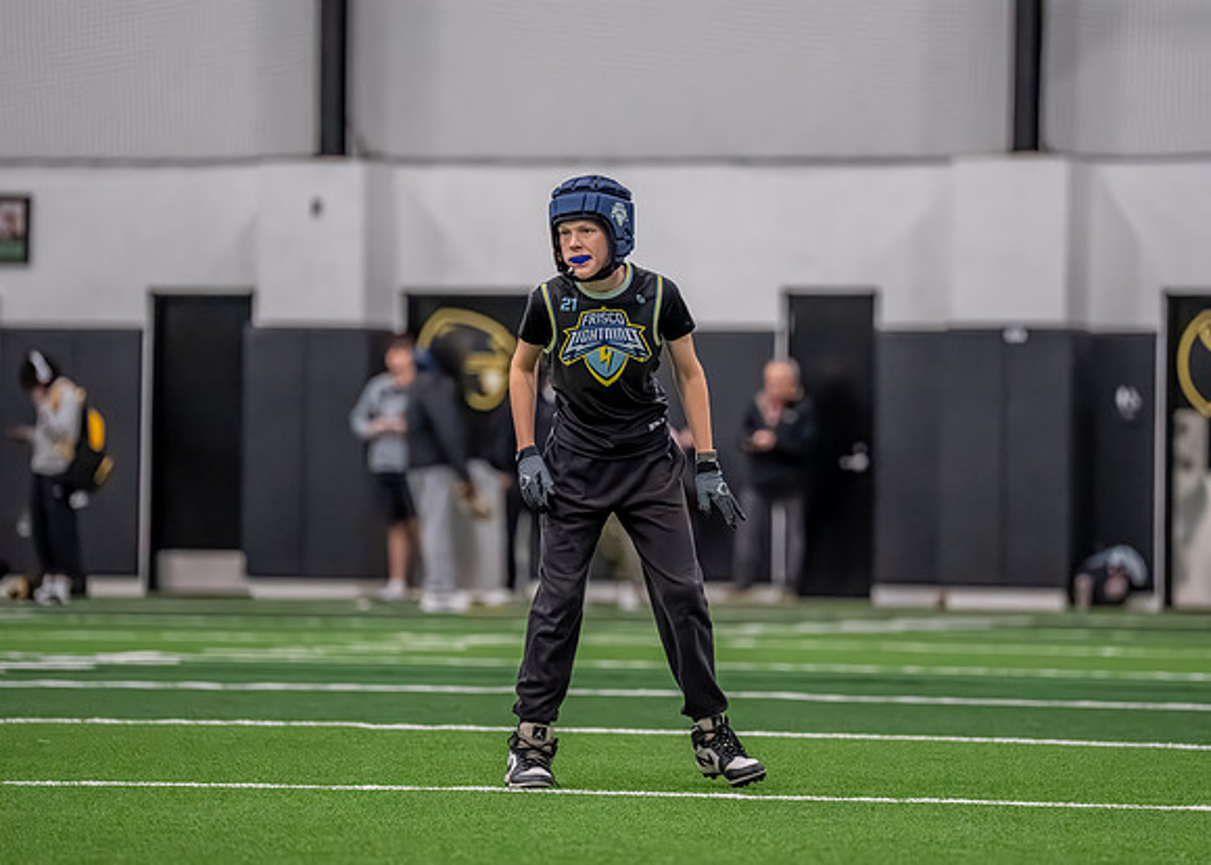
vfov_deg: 6.8
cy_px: 404
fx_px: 7324
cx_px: 630
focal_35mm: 213
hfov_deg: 9.5
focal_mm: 170
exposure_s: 1/1000
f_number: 2.8
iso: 6400
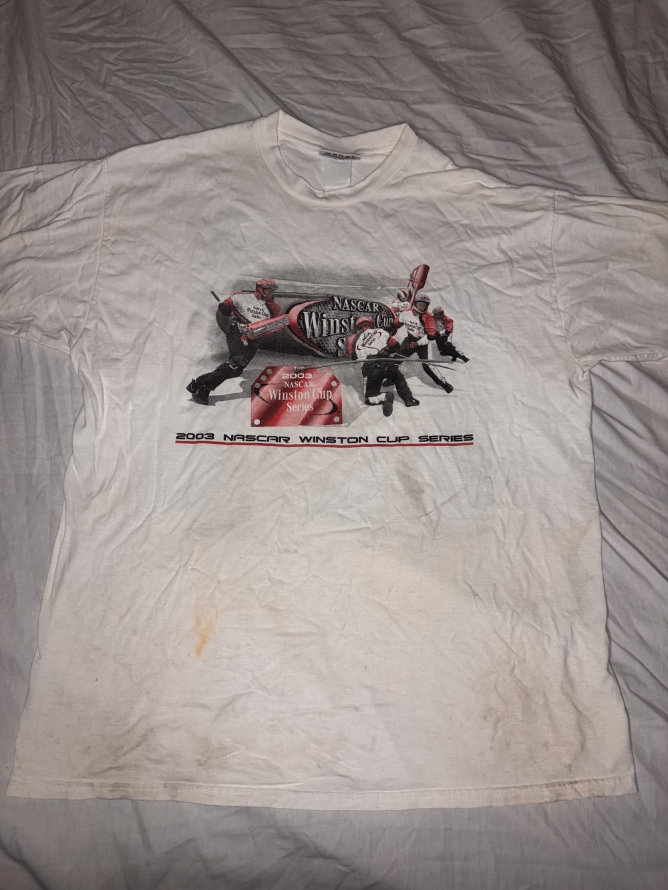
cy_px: 445
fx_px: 617
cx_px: 334
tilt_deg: -76.2
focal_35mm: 24
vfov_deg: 71.6
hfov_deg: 56.8
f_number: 1.78
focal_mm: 6.76
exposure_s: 1/60
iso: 320
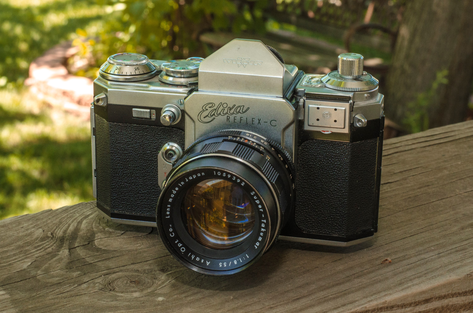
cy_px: 156
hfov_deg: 16.1
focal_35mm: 128
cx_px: 236
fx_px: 1672
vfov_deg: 10.7
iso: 800
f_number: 16
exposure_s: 1/60
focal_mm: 85
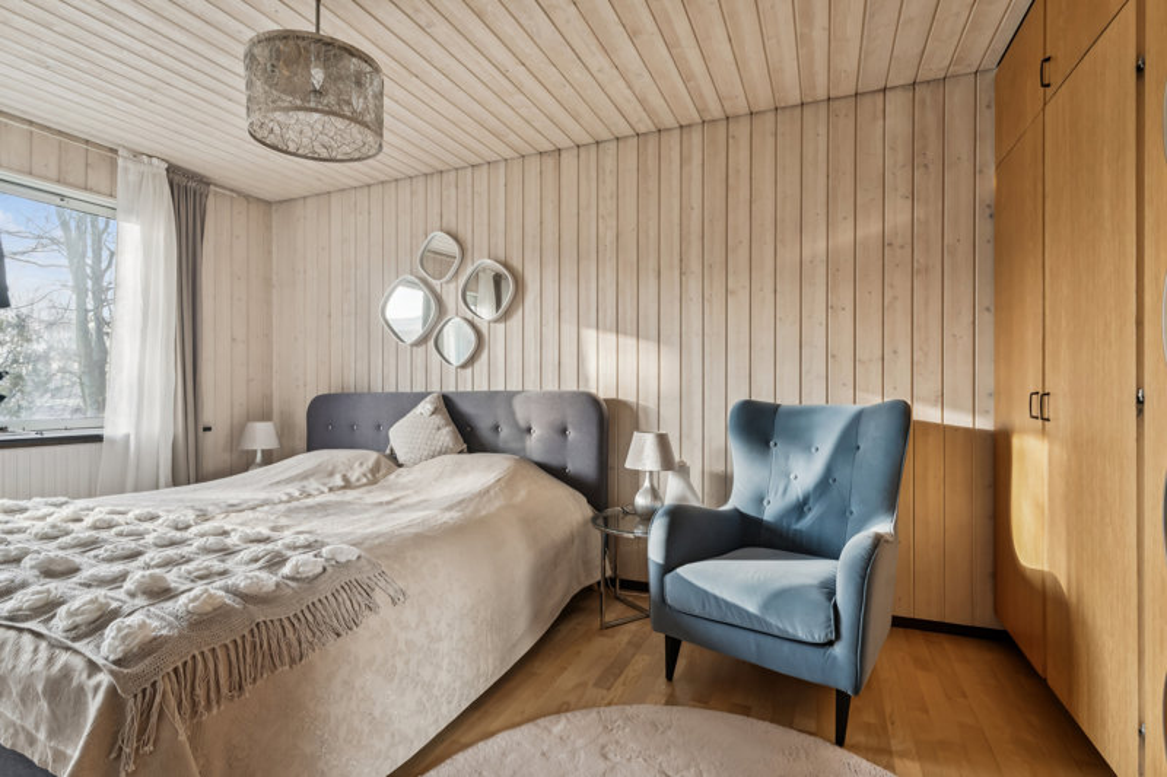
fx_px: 557
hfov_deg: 92.6
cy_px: 388
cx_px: 584
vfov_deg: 69.8
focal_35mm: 17
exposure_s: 1/30
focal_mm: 17.2
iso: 800
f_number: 7.1
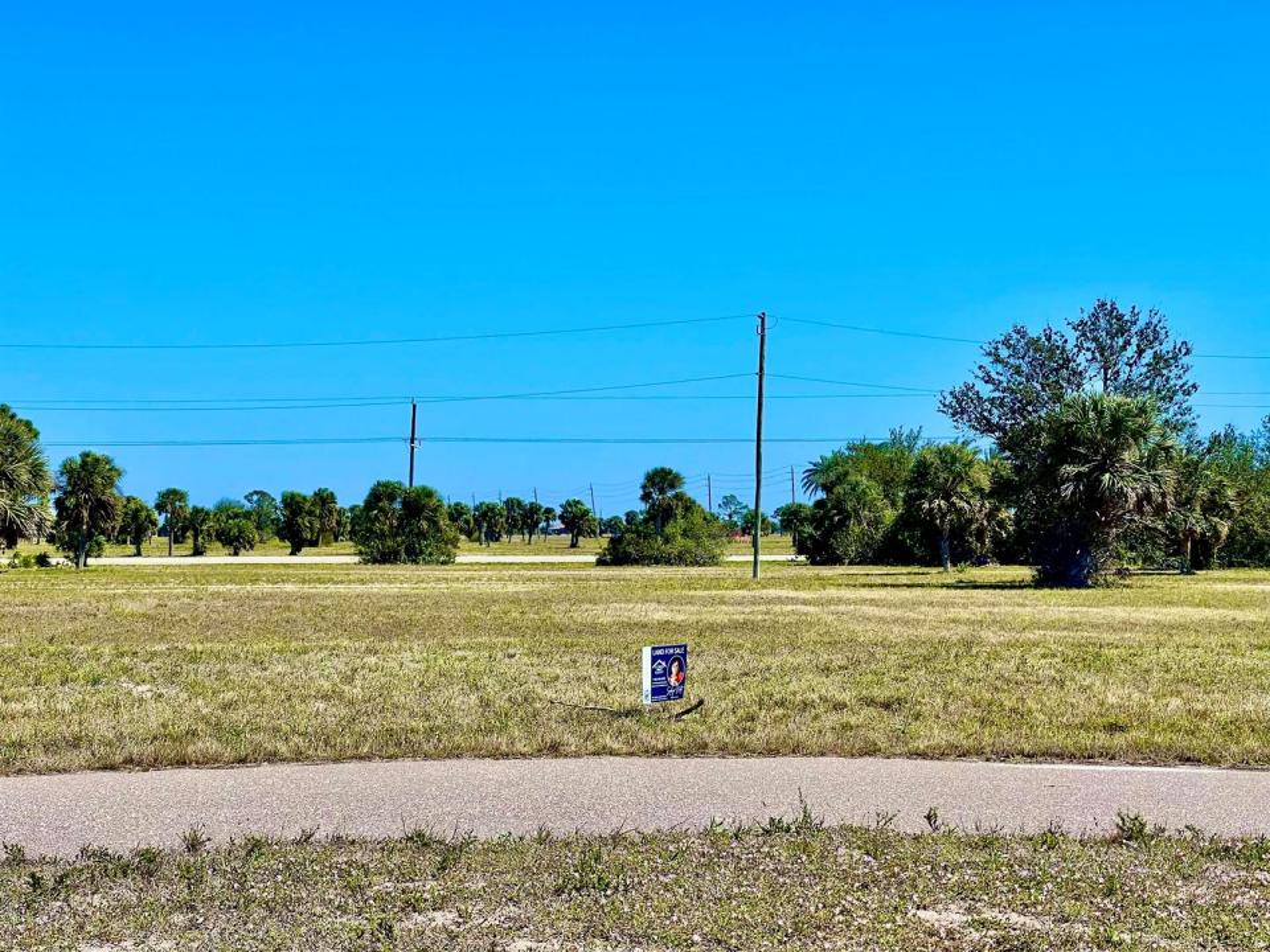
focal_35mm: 77
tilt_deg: -0.9
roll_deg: +0.3
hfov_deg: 25.3
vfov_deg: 19.1
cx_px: 635
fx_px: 2825
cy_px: 476
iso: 32
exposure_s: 1/1074
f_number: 2.8
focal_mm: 9
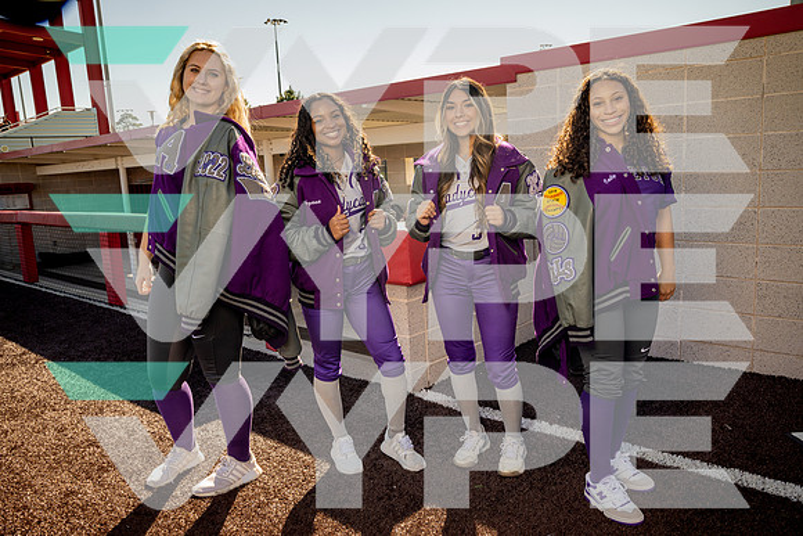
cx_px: 402
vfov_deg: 46.4
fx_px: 625
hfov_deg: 65.5
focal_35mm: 28
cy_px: 268
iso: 250
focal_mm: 28
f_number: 8
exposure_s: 1/250
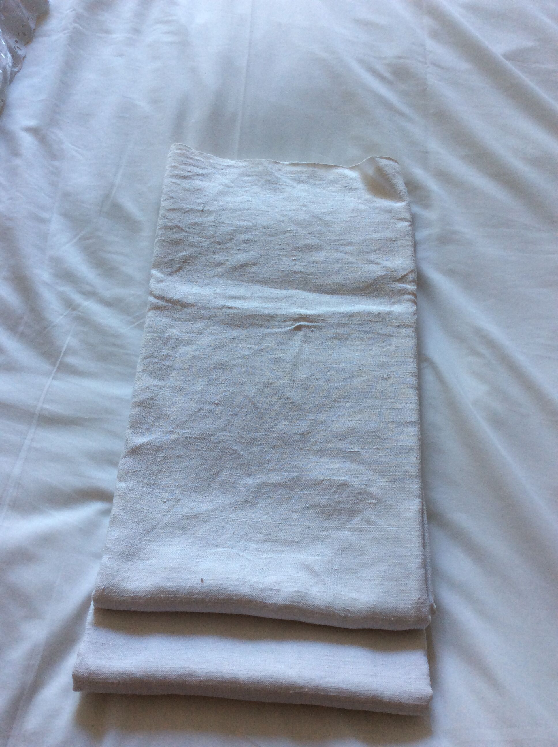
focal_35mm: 32
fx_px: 690
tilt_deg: -62.7
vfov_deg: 56.9
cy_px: 374
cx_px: 279
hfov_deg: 44.1
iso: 40
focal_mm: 3.3
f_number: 2.4
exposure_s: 1/25
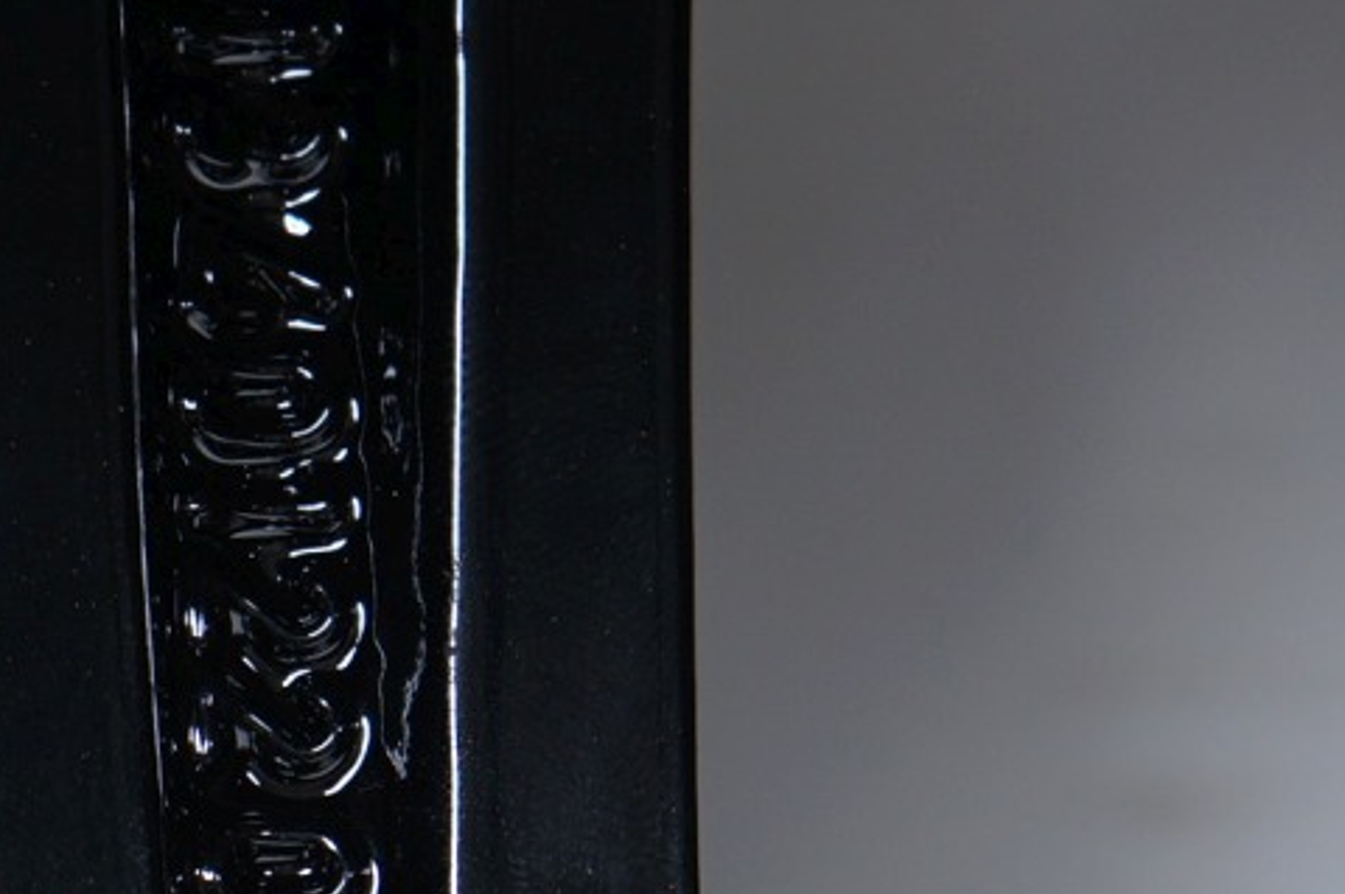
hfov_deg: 9.2
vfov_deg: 6.1
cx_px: 319
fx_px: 8360
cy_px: 251
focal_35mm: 224
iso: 250
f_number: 5.6
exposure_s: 1/125
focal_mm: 56
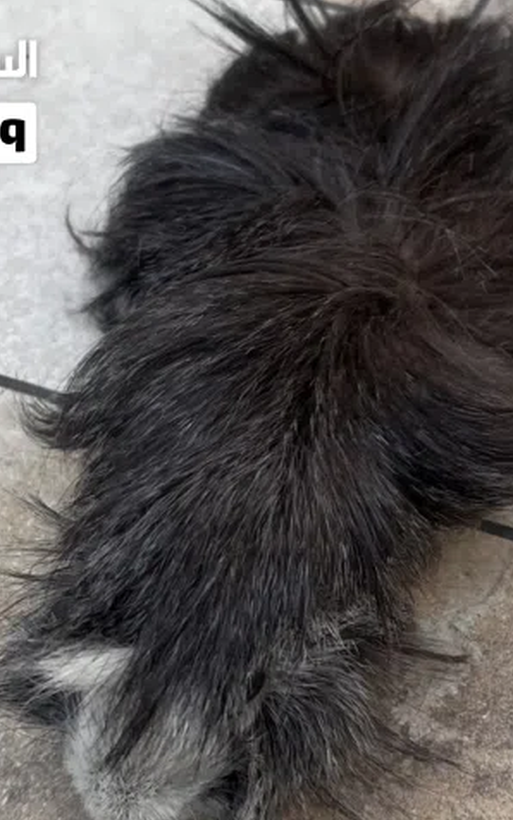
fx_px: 828
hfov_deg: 34.4
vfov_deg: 52.8
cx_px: 296
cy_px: 411
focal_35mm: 37
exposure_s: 1/122
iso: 100
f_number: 1.6
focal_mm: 5.1
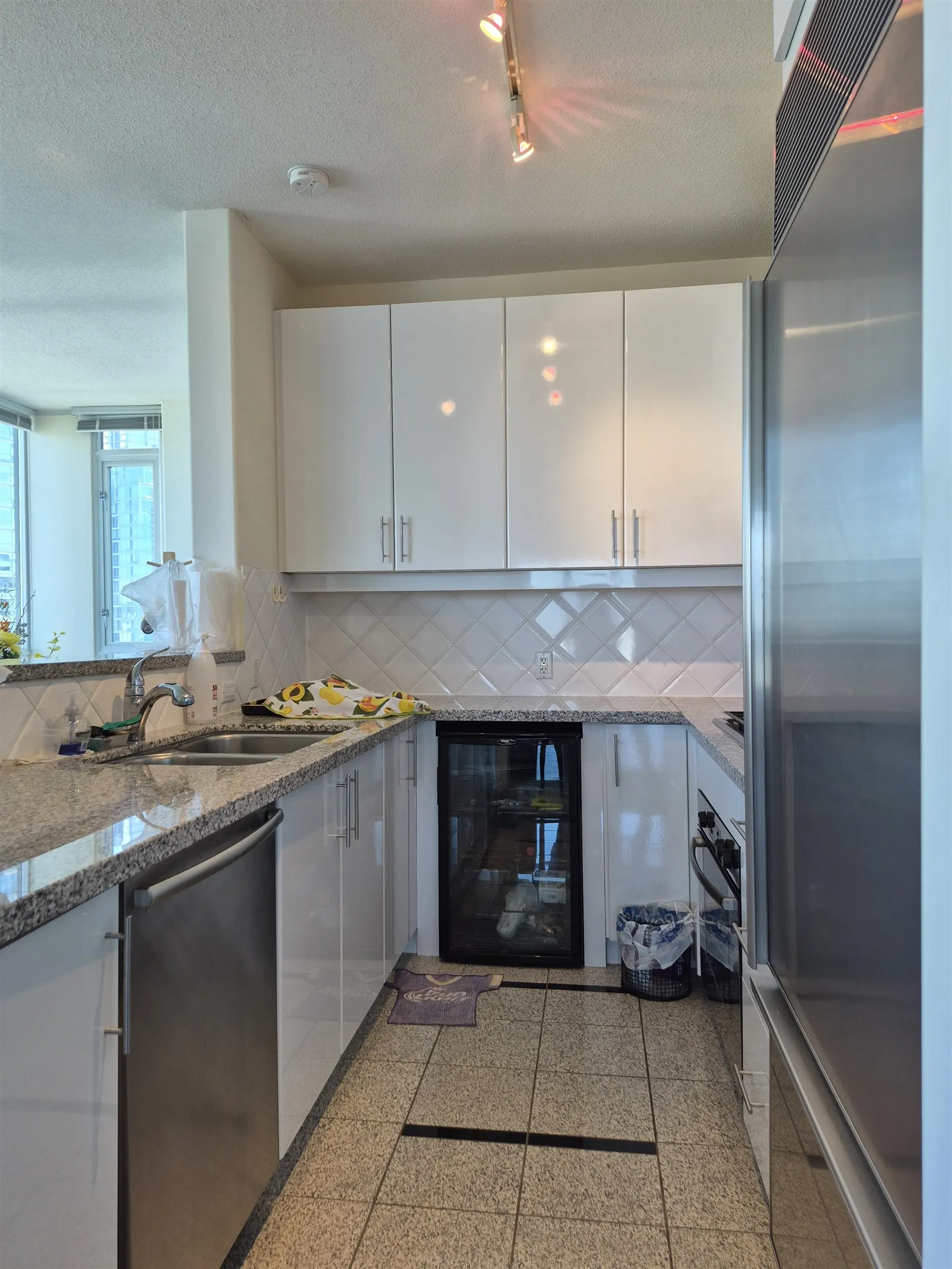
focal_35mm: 23
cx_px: 476
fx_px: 843
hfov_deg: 58.9
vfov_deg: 73.9
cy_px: 634
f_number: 1.8
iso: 50
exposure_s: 1/120
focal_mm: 5.4
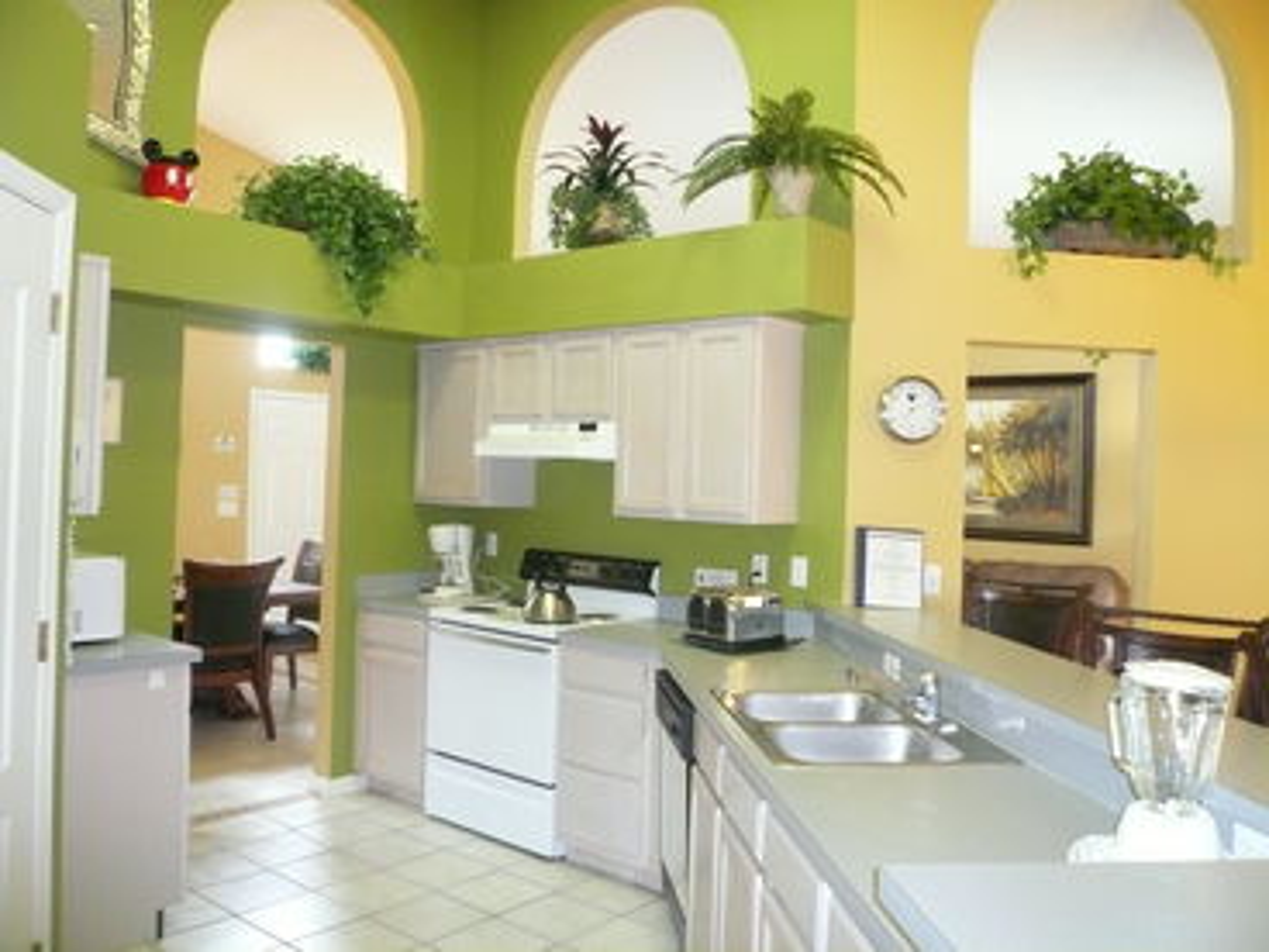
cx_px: 634
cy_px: 476
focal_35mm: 28
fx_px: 1026
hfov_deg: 63.4
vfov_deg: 49.7
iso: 320
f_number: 2.8
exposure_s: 1/30
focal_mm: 4.6
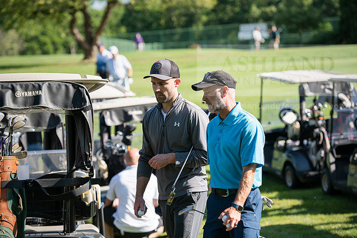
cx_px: 178
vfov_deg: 11.4
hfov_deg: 17.1
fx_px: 1190
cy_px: 119
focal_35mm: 120
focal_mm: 120
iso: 100
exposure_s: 1/640
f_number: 3.5
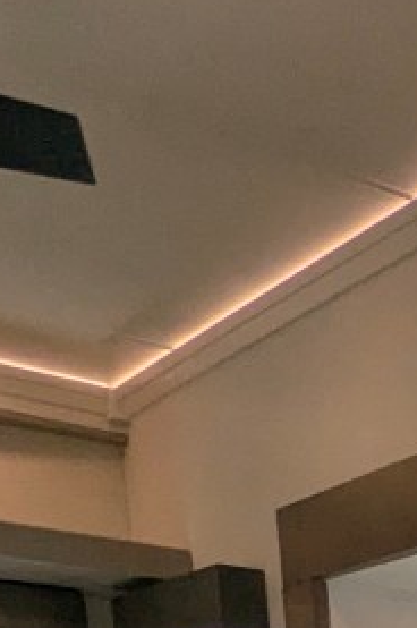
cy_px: 1159
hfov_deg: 10.7
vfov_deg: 18.4
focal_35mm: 84
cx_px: 1270
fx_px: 1463
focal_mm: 2.35
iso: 51
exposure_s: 1/169
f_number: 2.2
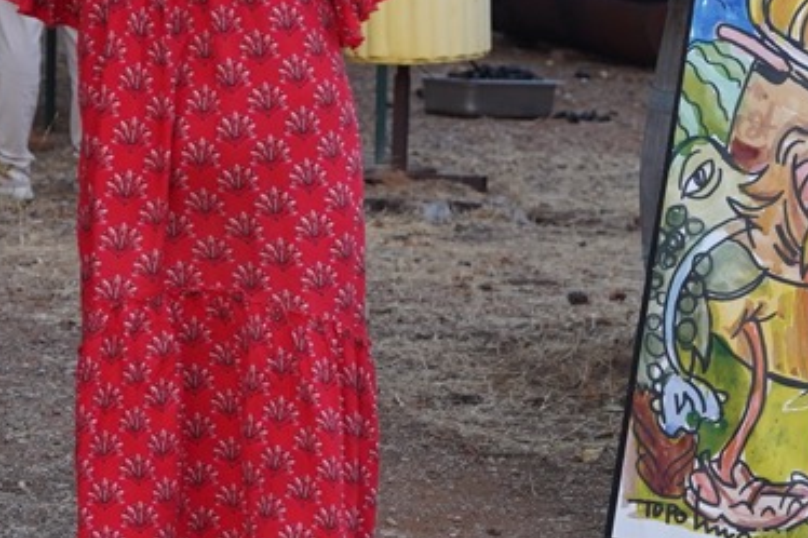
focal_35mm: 186
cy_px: 146
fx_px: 4181
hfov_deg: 11.0
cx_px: 382
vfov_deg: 7.4
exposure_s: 1/160
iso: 800
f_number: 4
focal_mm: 54.4
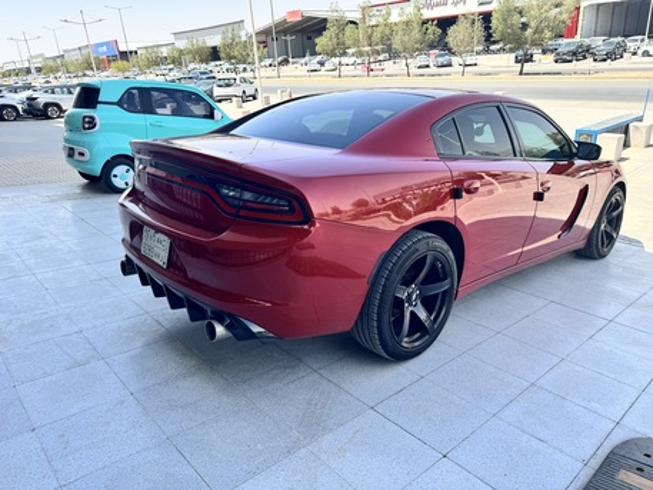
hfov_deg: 71.6
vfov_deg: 56.8
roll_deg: +4.2
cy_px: 245
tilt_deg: -22.0
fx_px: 453
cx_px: 326
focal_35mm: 24
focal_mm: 6.76
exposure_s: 1/1456
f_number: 1.78
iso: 80
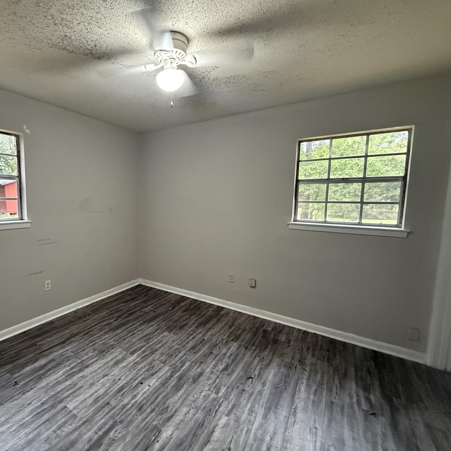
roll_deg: -0.2
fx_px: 251
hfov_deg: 81.5
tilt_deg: -5.2
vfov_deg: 84.0
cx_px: 155
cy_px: 222
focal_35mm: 17
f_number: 2.2
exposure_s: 1/60
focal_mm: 2.22
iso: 1000
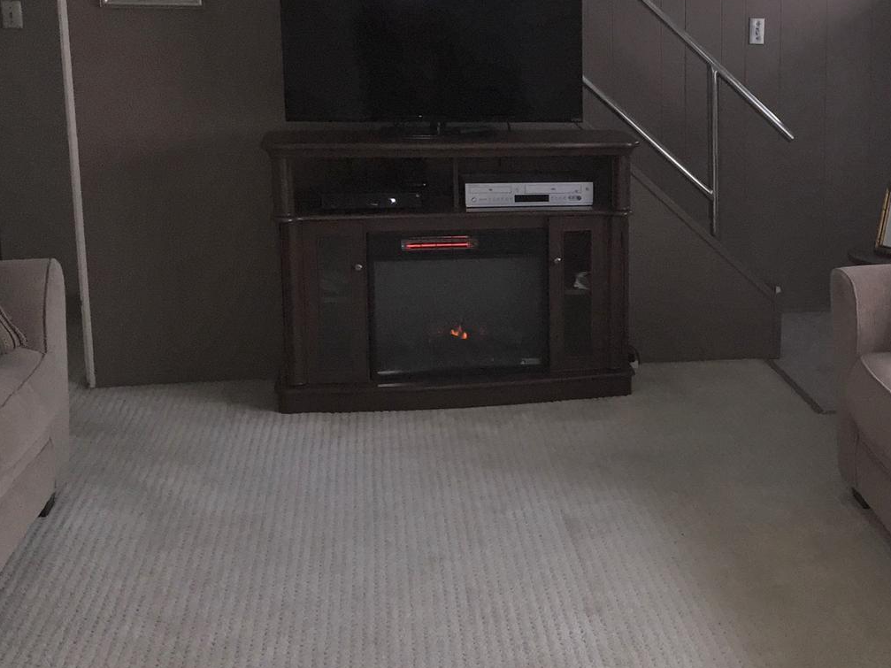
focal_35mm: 59
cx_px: 805
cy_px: 297
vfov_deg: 24.8
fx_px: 1518
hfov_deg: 31.2
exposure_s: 1/30
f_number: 2.2
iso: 100
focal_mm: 4.15
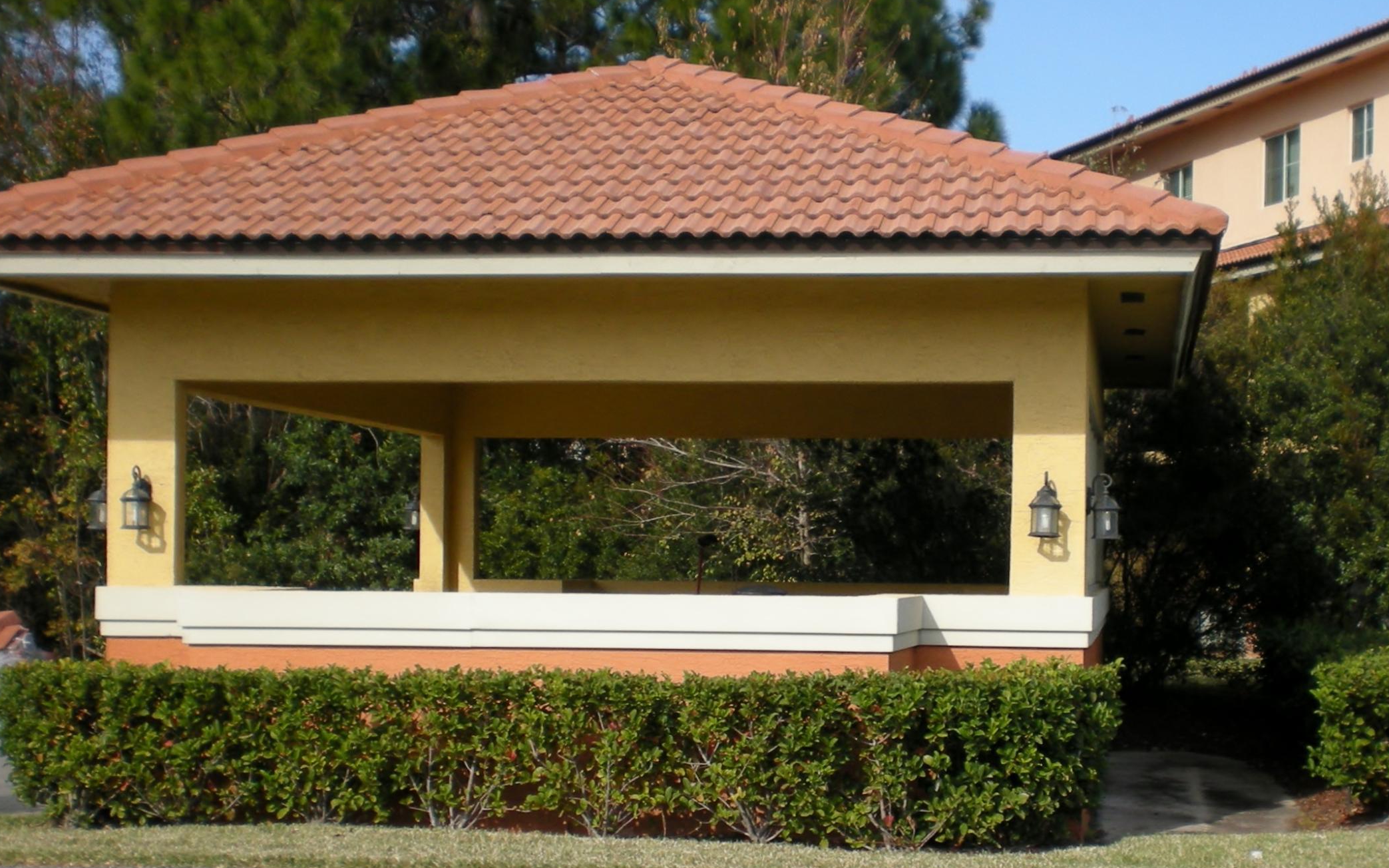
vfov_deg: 19.4
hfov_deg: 30.5
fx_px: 2536
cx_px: 853
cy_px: 579
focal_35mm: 67
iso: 64
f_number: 4.9
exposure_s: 1/331
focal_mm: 7.4
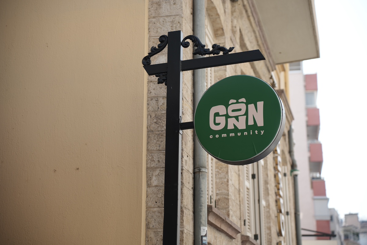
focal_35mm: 67
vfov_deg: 20.3
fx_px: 683
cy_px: 122
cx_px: 184
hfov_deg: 30.1
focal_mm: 67
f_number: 2.8
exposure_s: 1/200
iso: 100
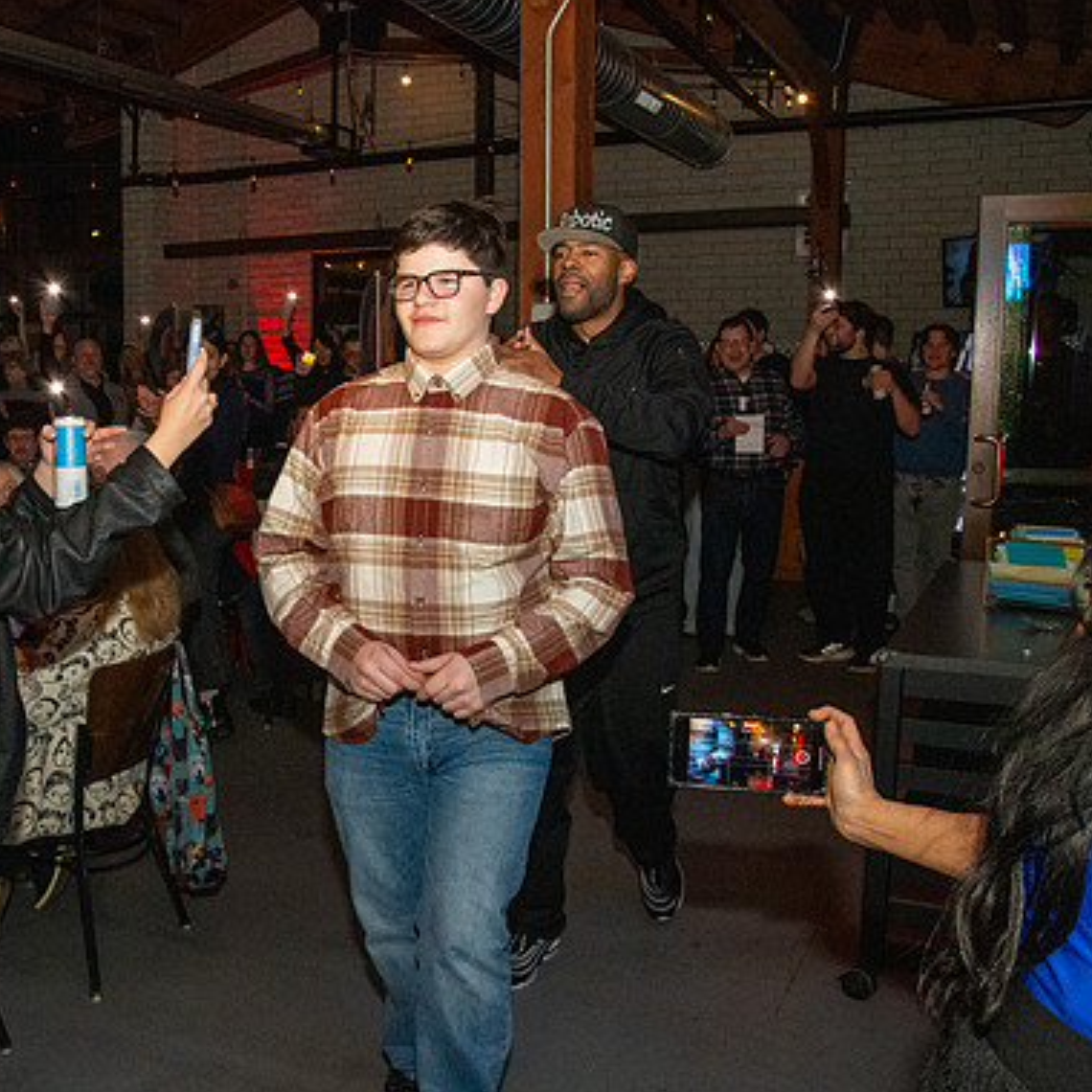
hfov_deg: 45.7
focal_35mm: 35
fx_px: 1249
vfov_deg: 47.2
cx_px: 282
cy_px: 547
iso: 4000
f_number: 9
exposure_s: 1/160
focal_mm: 18
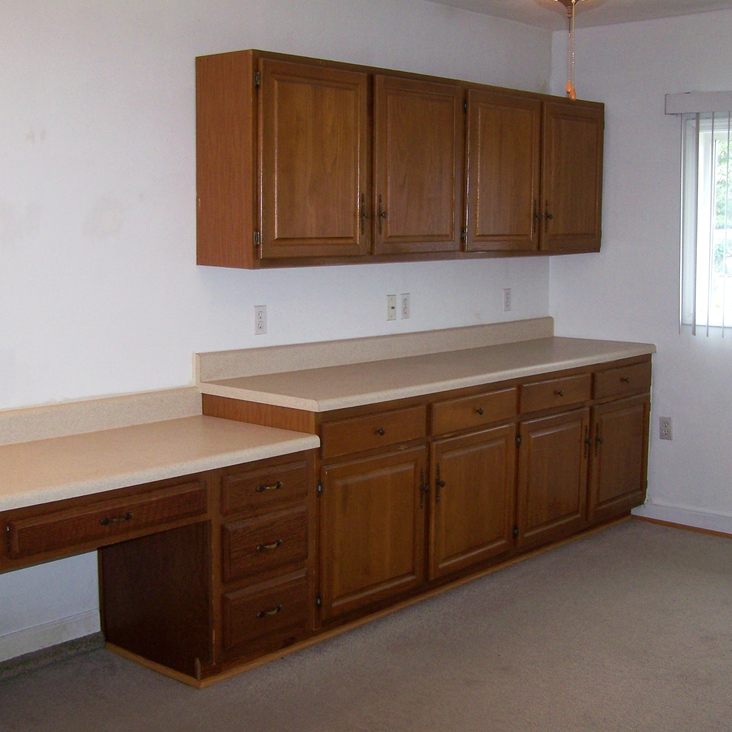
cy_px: 367
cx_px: 373
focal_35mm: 45
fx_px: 1077
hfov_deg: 37.6
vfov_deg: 37.6
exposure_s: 1/60
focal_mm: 6.3
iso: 80
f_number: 2.8
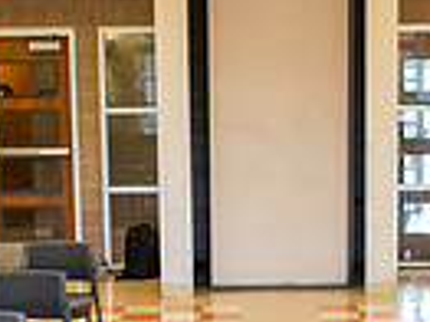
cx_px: 282
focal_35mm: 106
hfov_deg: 18.5
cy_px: 307
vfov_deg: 13.8
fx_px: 1316
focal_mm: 24
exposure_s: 1/80
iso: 1600
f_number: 5.6
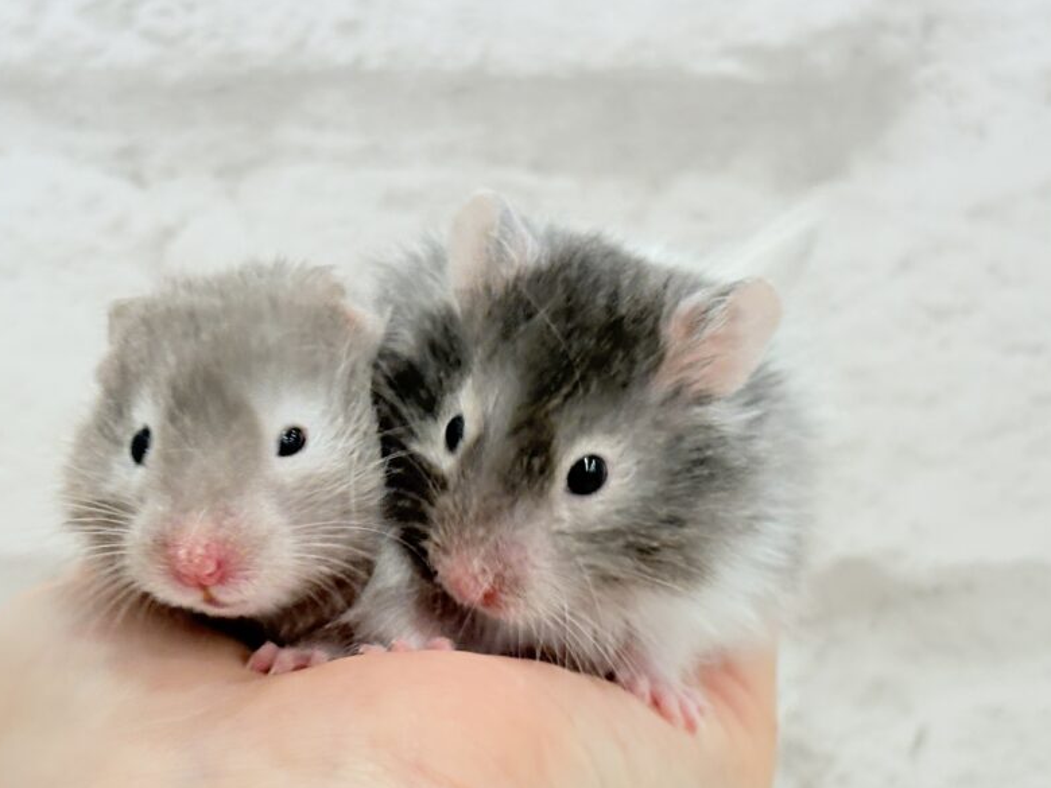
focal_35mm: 80
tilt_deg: -8.1
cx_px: 495
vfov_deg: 18.4
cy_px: 558
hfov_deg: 24.4
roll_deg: -1.0
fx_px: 2429
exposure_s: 1/100
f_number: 1.6
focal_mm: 5.96
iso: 80
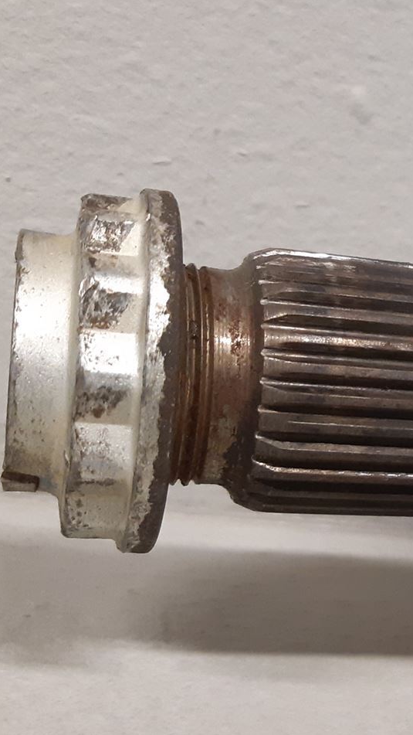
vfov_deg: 34.2
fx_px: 1187
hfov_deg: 17.8
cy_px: 466
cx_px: 602
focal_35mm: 61
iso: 250
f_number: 1.7
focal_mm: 3.93
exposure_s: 1/50
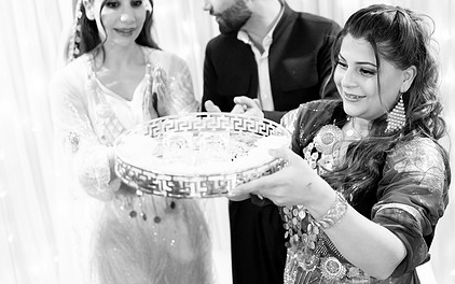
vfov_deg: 23.0
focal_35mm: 56
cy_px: 90
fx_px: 695
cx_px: 333
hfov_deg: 35.6
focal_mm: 35
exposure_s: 1/160
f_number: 2
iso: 4000
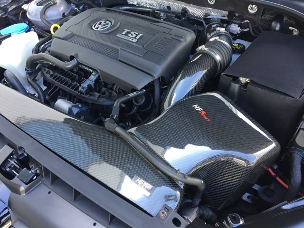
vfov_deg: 48.2
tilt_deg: -41.8
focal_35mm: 29
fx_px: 255
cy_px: 114
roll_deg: -0.8
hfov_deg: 61.7
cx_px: 152
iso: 40
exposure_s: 1/33
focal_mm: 4.15
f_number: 2.2
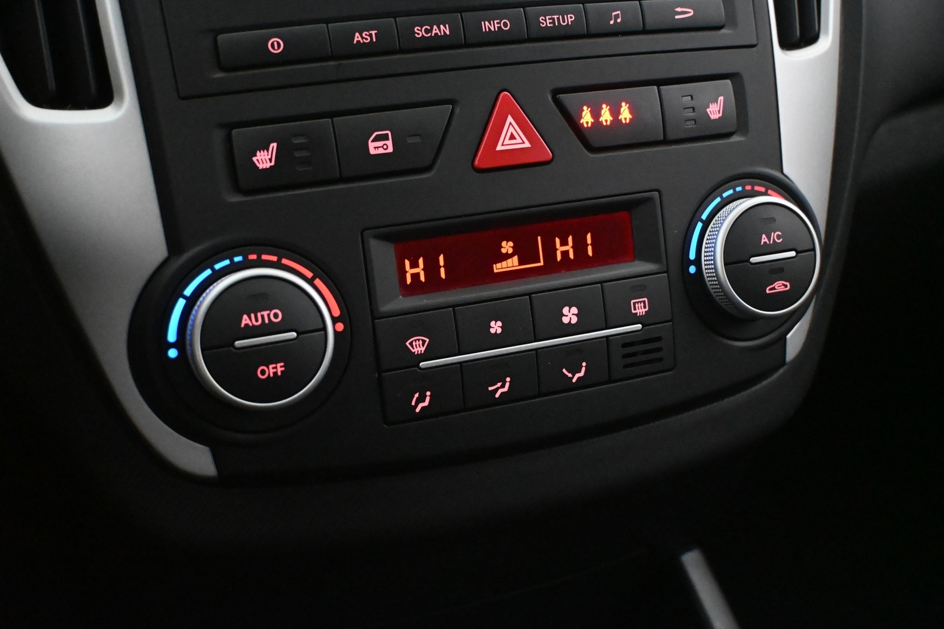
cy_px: 314
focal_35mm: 44
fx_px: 1141
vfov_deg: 30.8
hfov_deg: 45.0
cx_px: 472
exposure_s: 1/60
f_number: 4.8
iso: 12800
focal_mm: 29
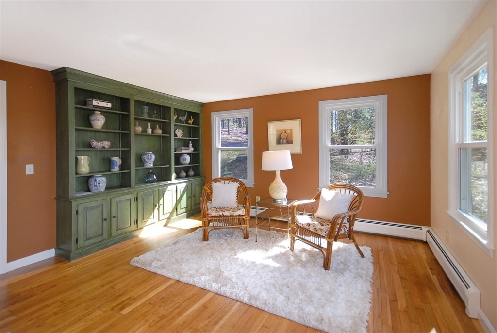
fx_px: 207
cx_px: 248
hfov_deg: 100.3
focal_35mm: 15
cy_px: 166
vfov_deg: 77.5
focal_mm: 10
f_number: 5
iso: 400
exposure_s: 1/60
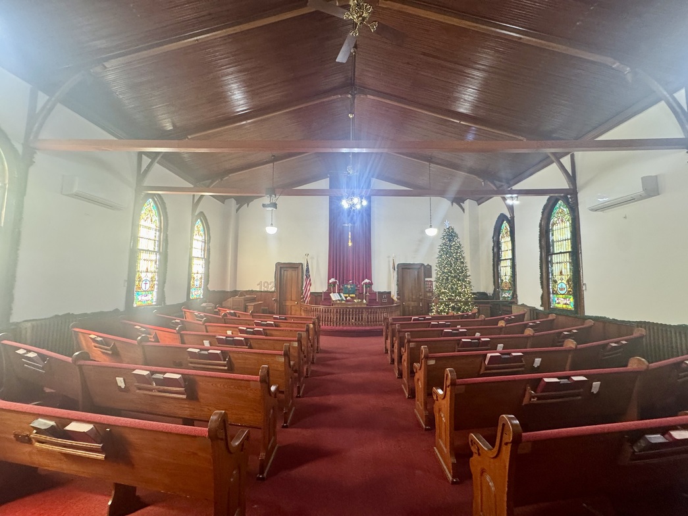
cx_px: 344
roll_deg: -0.7
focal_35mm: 14
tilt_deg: +4.3
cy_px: 258
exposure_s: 1/60
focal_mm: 2.22
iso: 320
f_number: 2.2
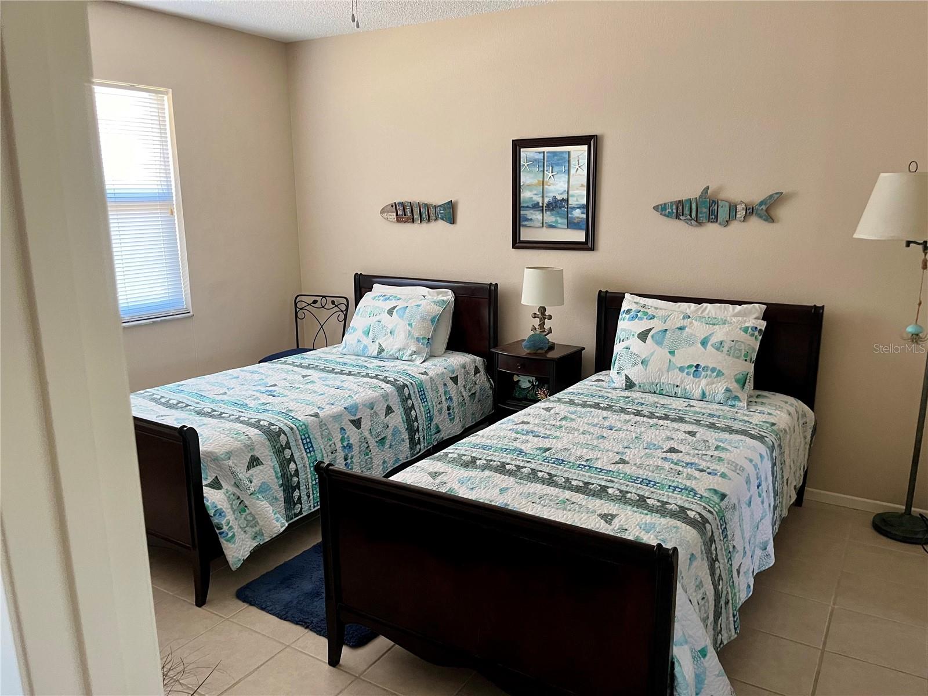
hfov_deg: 67.3
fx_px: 697
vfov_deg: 53.1
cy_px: 348
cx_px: 464
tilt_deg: -13.6
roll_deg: +0.4
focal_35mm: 26
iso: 200
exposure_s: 1/60
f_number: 1.6
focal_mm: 5.1
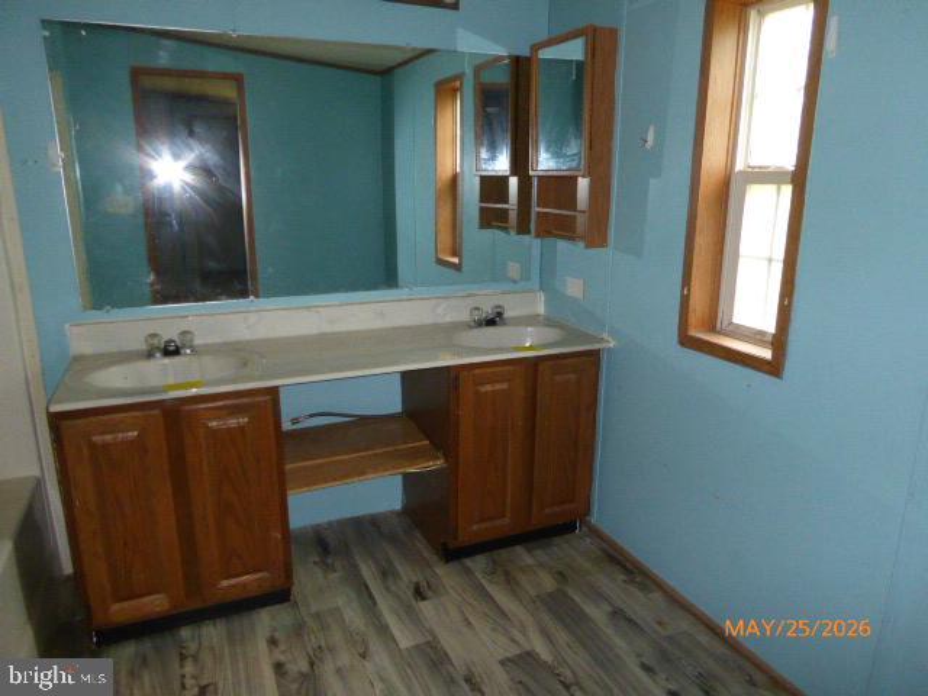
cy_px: 348
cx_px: 464
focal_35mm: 24
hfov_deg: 71.6
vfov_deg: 56.8
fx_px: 643
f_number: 4
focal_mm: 4.3
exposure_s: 1/60
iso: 800
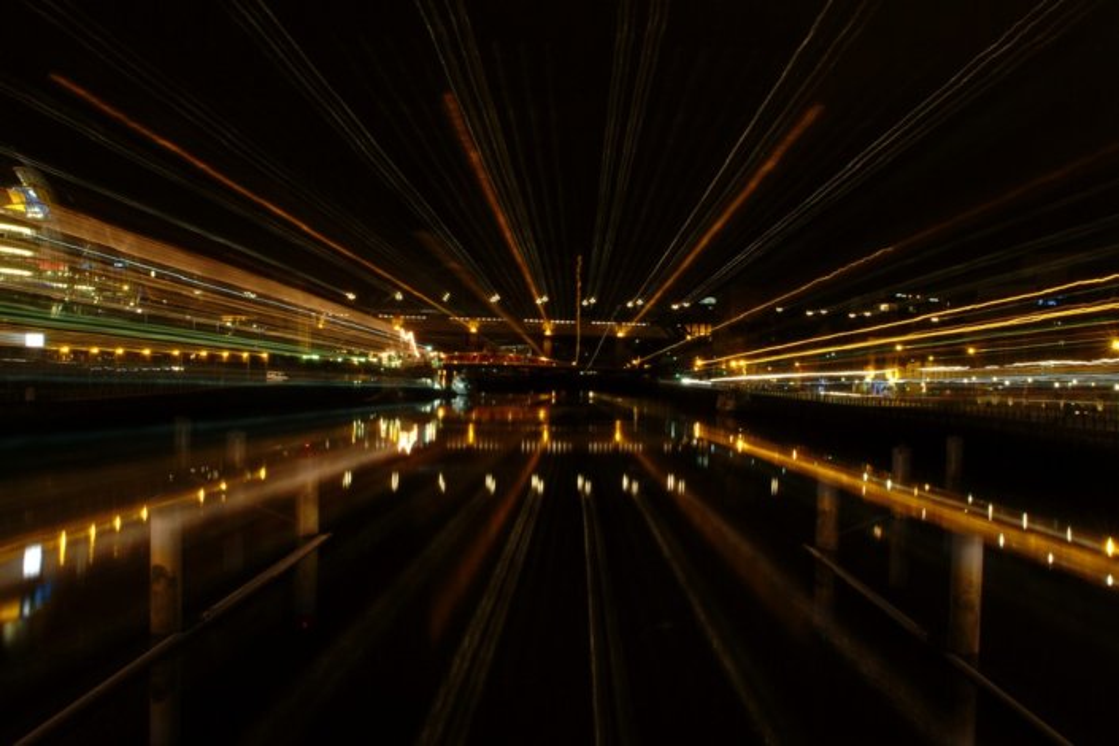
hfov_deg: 53.1
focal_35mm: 36
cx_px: 560
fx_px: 1119
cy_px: 373
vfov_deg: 36.9
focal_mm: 24
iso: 100
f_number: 22
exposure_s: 20
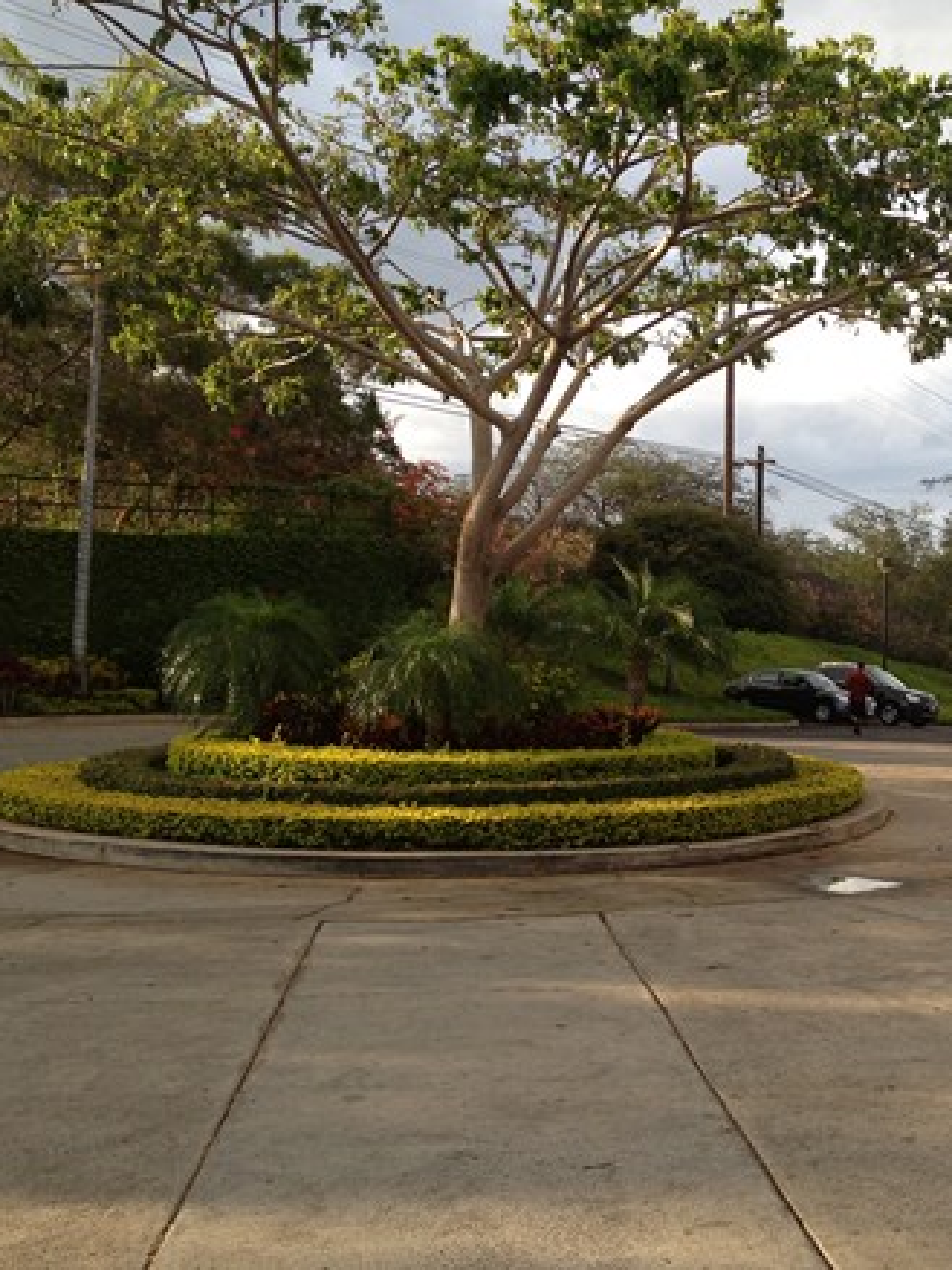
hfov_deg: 30.1
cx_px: 761
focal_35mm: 47
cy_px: 636
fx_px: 1724
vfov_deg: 40.4
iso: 64
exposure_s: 1/386
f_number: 2.4
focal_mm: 4.28
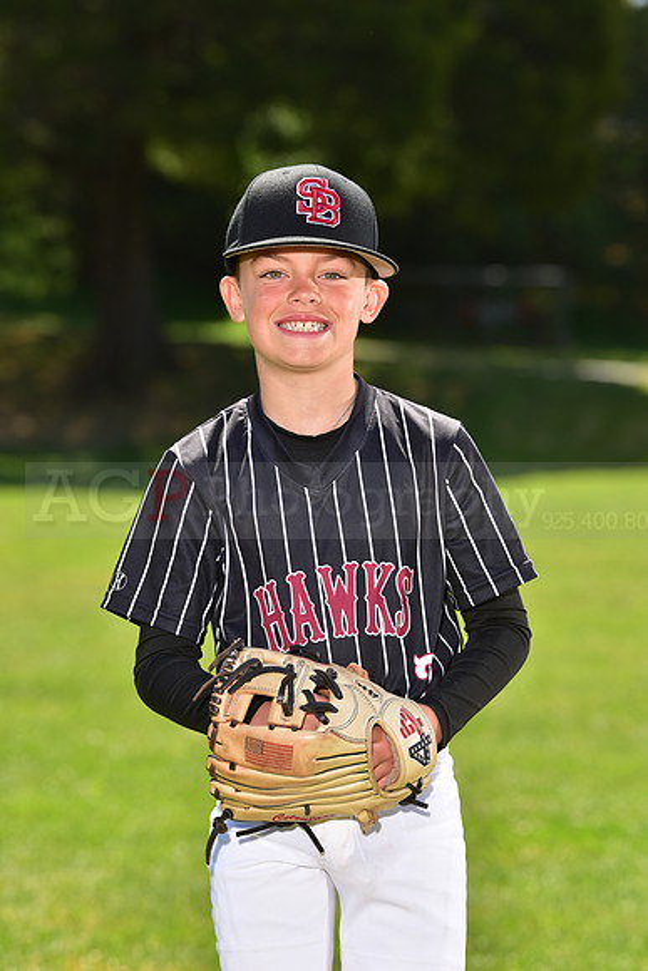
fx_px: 4047
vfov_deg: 13.7
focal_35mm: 150
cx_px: 324
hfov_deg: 9.2
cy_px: 486
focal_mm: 150
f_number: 5.6
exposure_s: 1/250
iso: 100
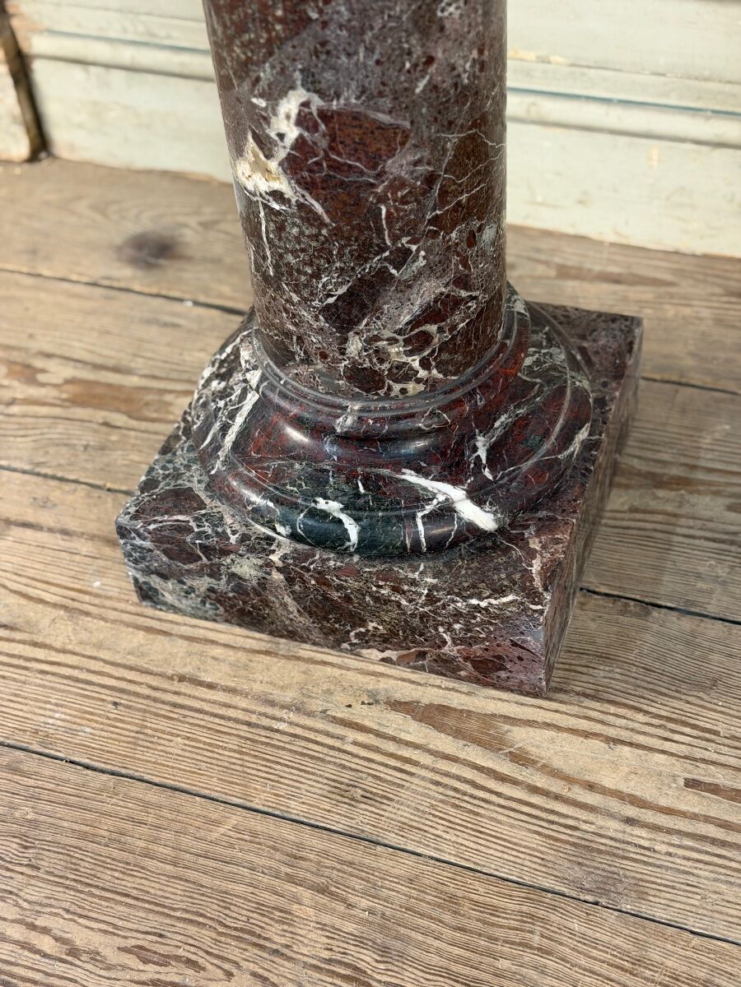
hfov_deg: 30.3
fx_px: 1370
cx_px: 370
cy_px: 494
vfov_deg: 39.7
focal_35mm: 48
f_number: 1.78
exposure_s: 1/50
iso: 250
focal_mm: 6.76
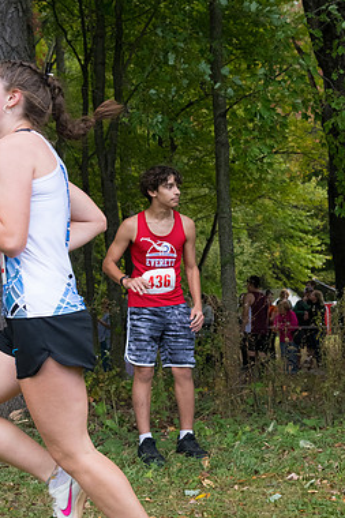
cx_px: 168
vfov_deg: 28.4
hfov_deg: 19.2
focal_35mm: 71
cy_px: 300
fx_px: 1021
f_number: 5.6
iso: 2000
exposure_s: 1/1250
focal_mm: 40
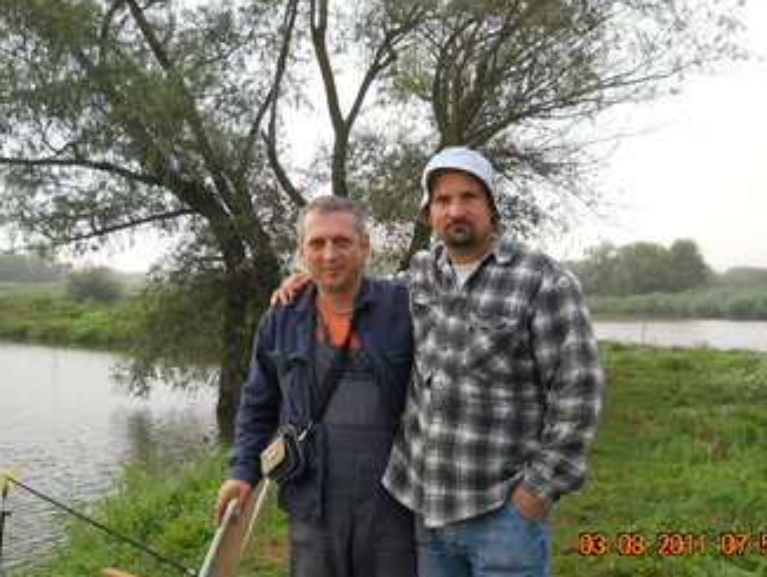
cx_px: 407
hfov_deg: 42.9
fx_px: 976
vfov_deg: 32.9
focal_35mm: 44
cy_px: 300
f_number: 3.1
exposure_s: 1/320
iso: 80
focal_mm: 6.72
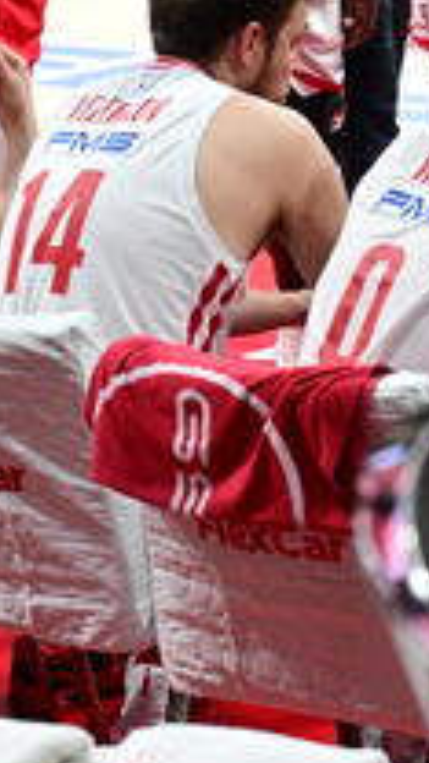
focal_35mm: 159
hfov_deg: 7.6
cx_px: 517
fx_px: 3215
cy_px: 246
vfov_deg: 13.5
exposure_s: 1/250
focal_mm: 35
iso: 2000
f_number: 4
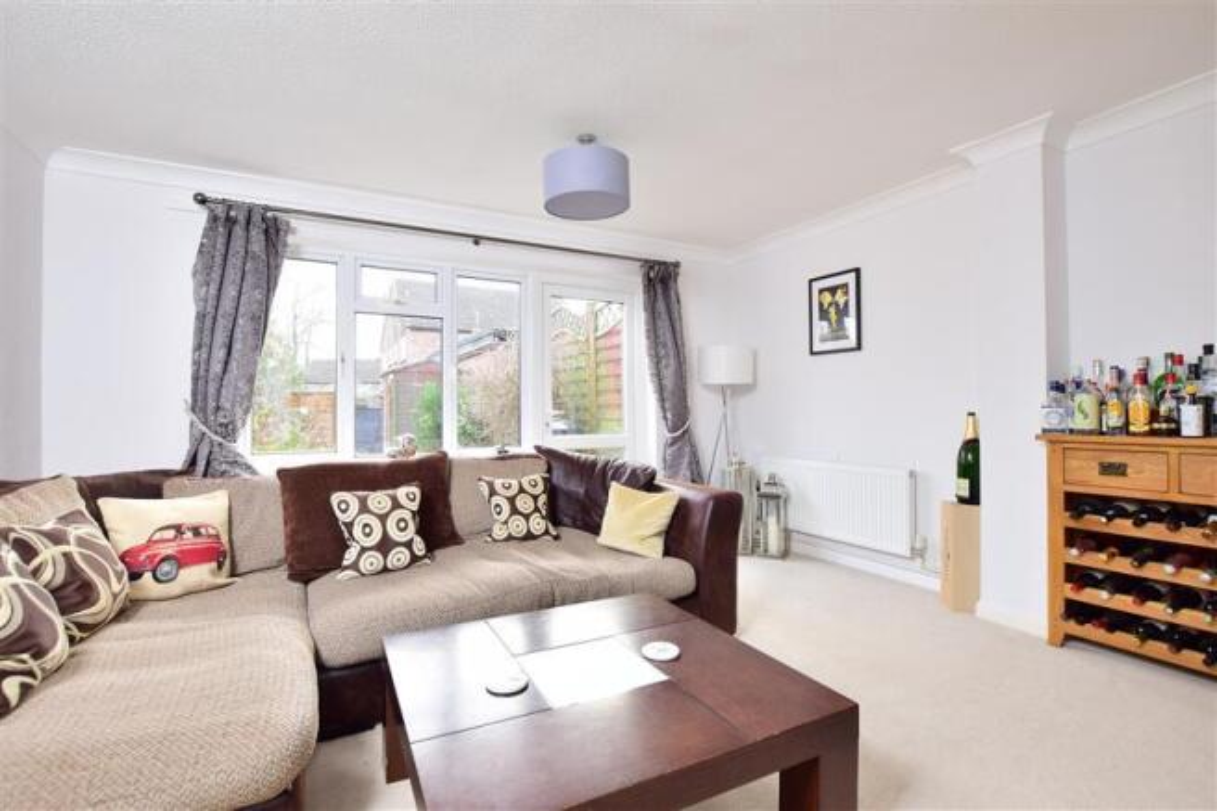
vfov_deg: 72.0
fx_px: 558
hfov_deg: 95.0
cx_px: 608
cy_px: 406
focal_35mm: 16
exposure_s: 1/15
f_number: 10
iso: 400
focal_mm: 11
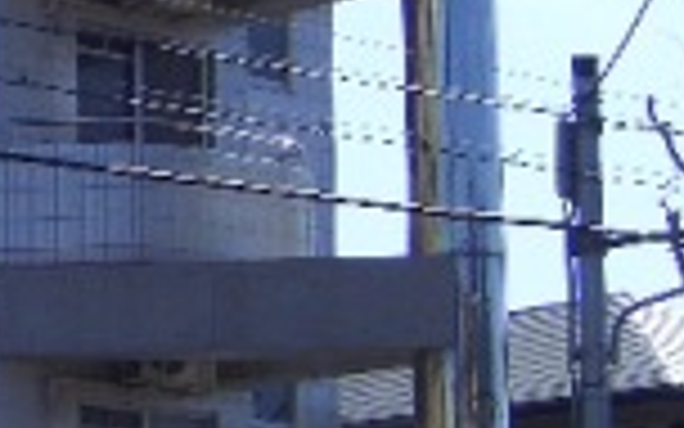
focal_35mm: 172
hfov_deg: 11.7
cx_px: -279
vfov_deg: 7.6
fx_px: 3206
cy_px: -68
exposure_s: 1/500
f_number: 5.6
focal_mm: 11.4
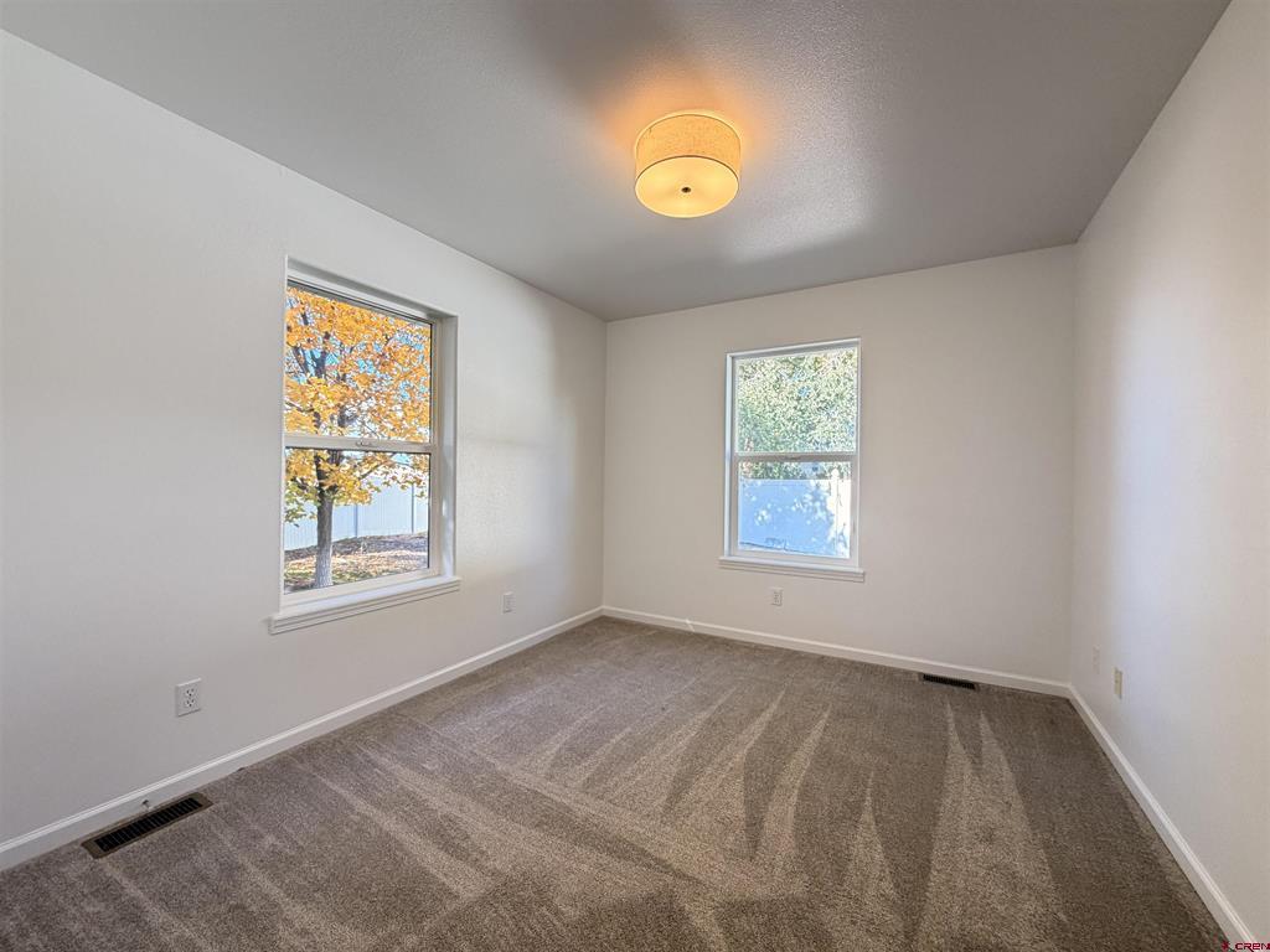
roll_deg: -0.4
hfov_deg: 102.1
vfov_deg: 85.7
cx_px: 635
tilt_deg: -0.6
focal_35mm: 14
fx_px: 514
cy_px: 476
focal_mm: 2.22
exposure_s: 1/120
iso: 160
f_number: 2.2
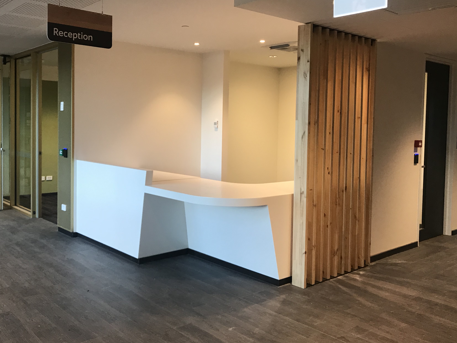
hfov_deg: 53.8
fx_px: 449
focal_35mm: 34
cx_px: 203
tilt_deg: -2.1
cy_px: 145
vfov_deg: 41.7
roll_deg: +0.4
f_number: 1.8
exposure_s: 1/33
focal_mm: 3.99
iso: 25
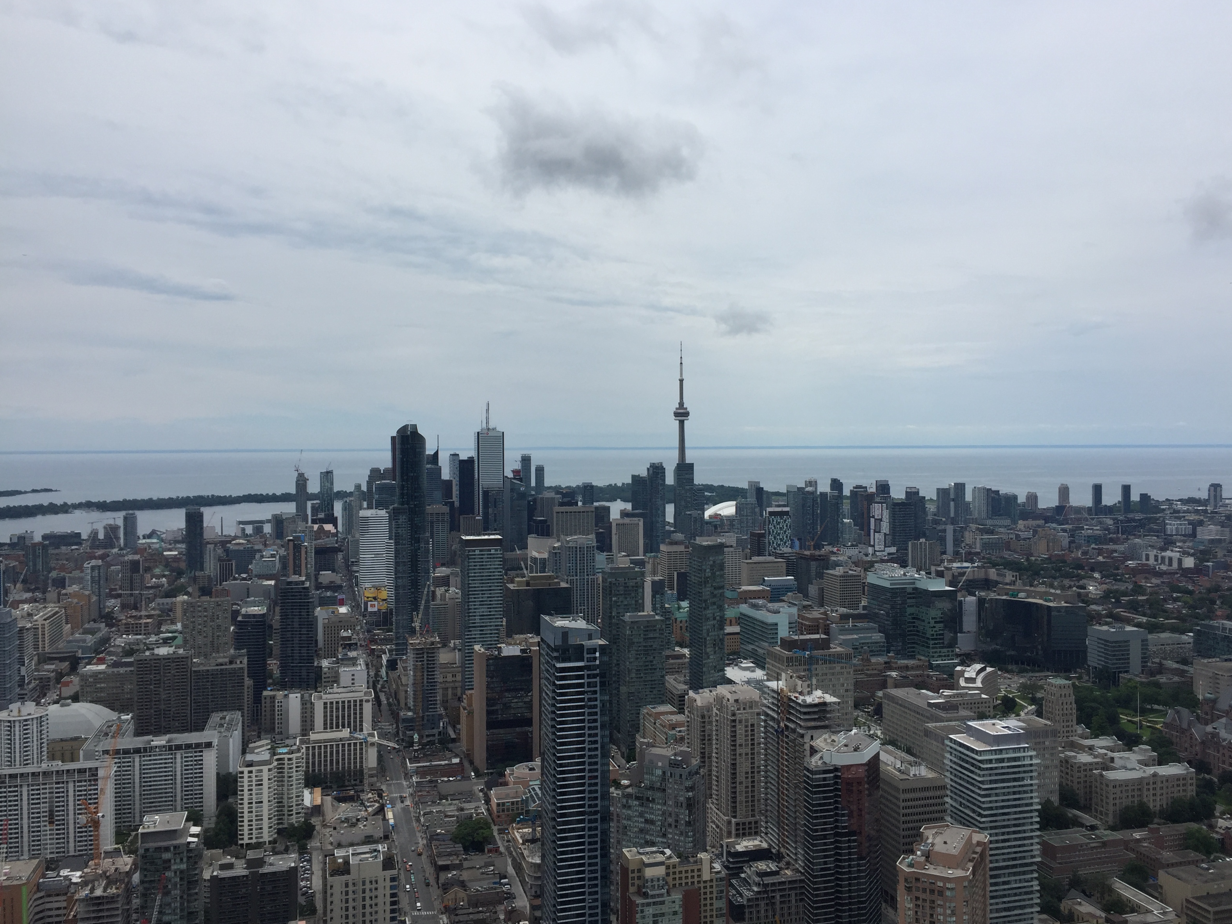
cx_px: 633
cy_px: 455
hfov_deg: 60.0
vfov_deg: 46.8
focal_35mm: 30
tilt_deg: -0.4
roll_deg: -0.1
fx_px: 1068
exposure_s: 1/3597
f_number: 2.2
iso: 32
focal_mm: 4.15
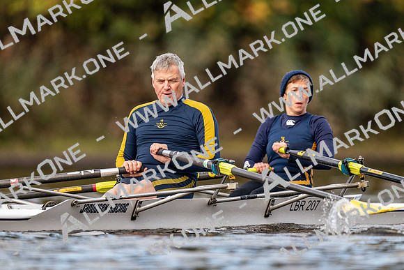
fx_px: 6735
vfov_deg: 2.3
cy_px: 135
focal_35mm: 600
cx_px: 202
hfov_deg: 3.4
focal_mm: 600
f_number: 4
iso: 1600
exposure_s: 1/2500
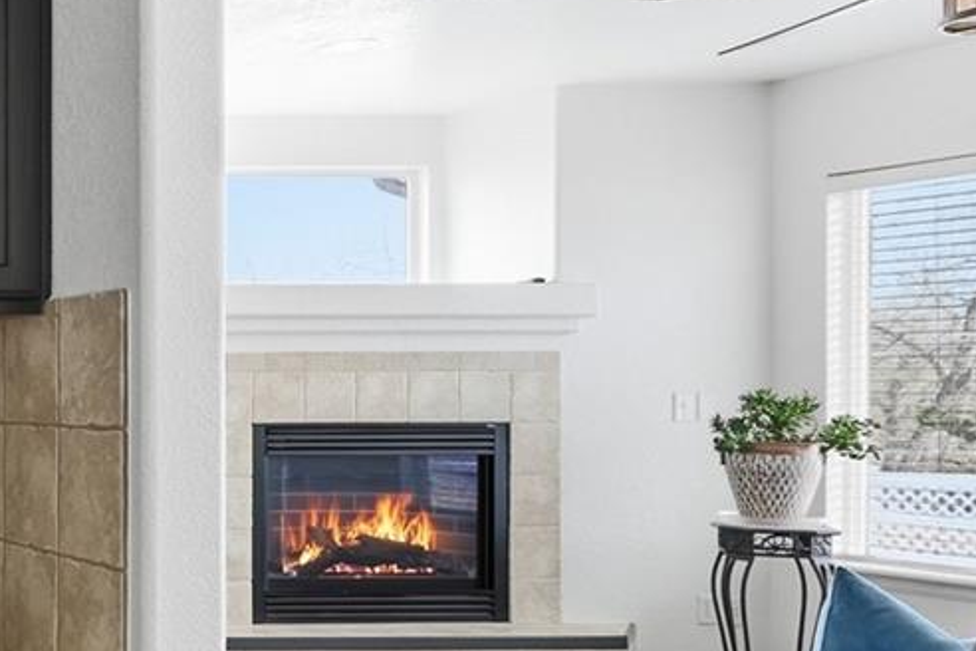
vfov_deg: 25.9
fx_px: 1410
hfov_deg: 25.5
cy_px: 393
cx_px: -579
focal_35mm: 52
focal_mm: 16
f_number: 8
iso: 400
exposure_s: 1/250
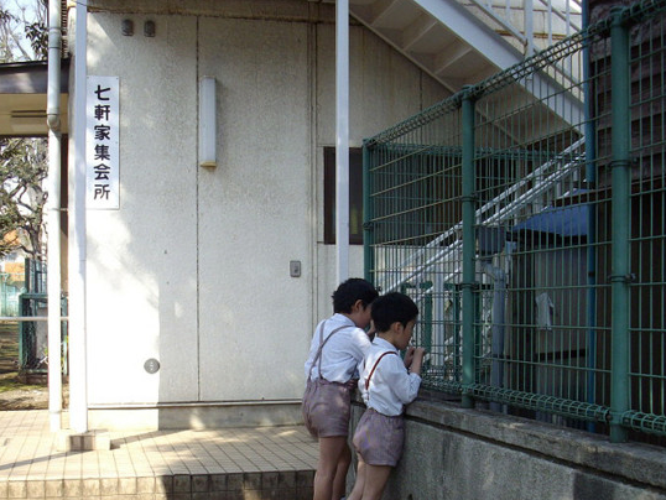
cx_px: 305
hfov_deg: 34.9
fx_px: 1059
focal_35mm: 55
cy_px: 358
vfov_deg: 26.3
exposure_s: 1/320
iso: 80
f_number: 2.8
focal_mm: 6.2
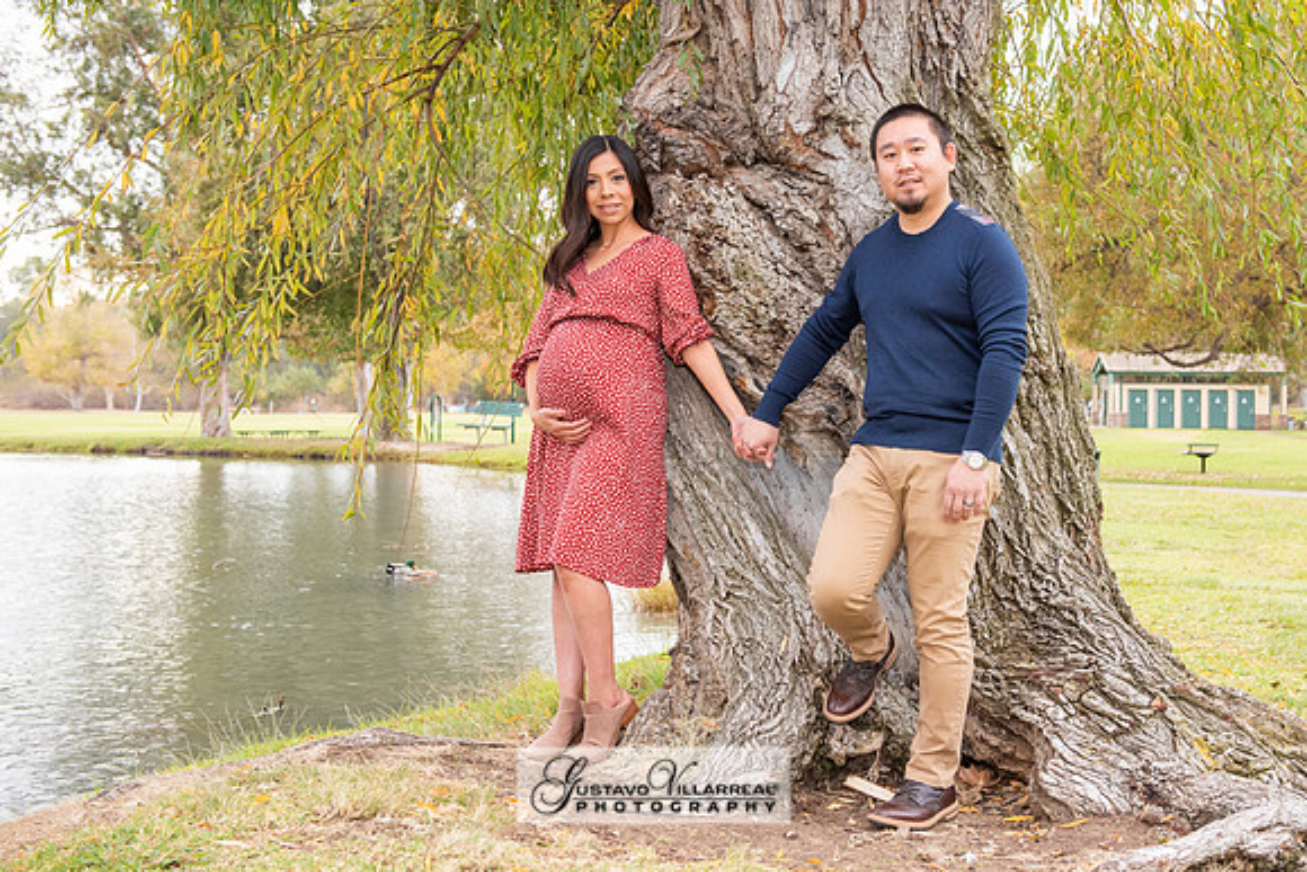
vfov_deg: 25.3
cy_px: 358
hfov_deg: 37.0
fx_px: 1942
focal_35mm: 53
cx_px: 794
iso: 500
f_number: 5
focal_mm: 44
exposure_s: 1/125
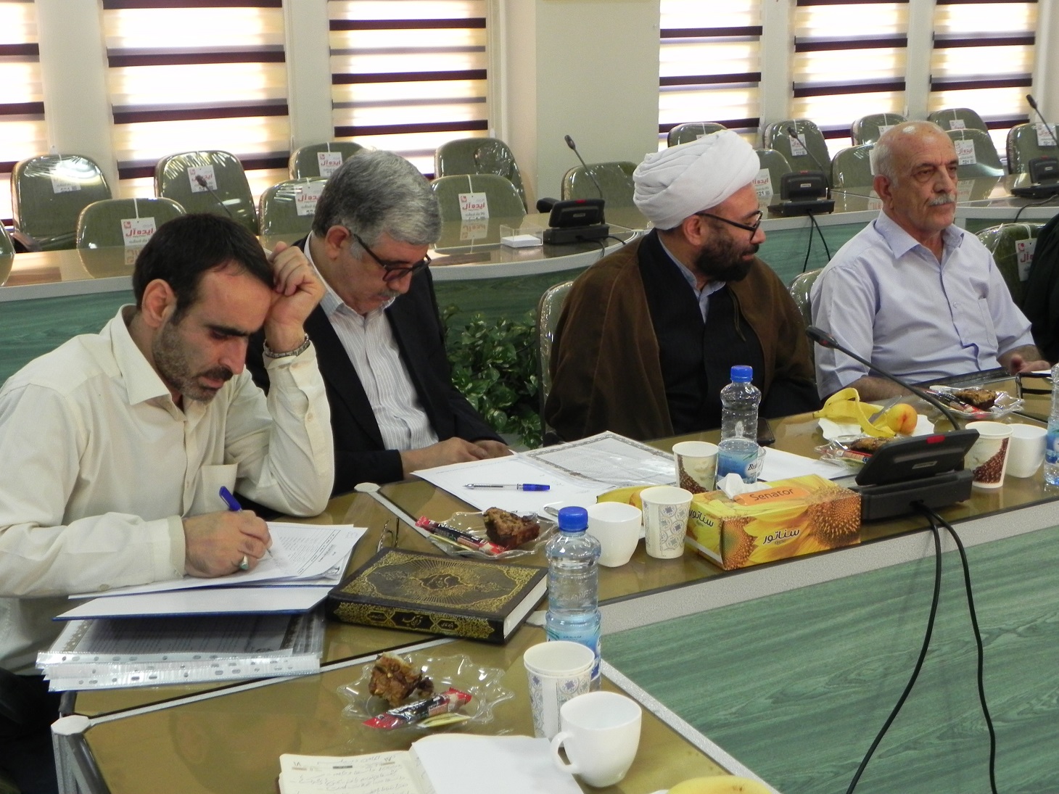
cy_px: 397
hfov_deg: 41.2
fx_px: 1407
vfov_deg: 31.5
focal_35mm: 46
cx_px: 530
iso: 341
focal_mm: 8.2
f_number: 3.2
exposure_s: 1/30
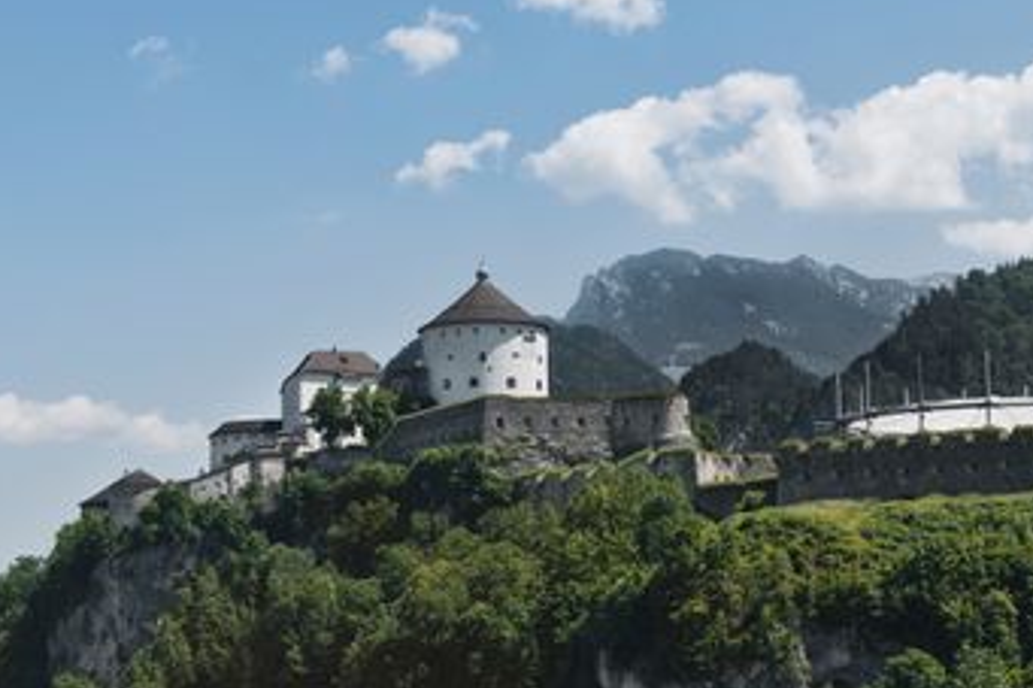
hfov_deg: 22.6
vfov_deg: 15.2
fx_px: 2581
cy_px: 383
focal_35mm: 90
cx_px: 666
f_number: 13
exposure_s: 1/160
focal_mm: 60
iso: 100
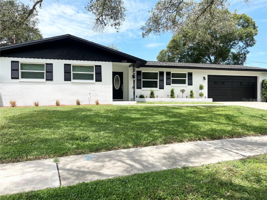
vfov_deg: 53.1
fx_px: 201
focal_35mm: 26
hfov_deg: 67.3
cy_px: 100
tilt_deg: -0.5
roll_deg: +0.2
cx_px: 134
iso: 50
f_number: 1.5
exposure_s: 1/3356
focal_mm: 5.7
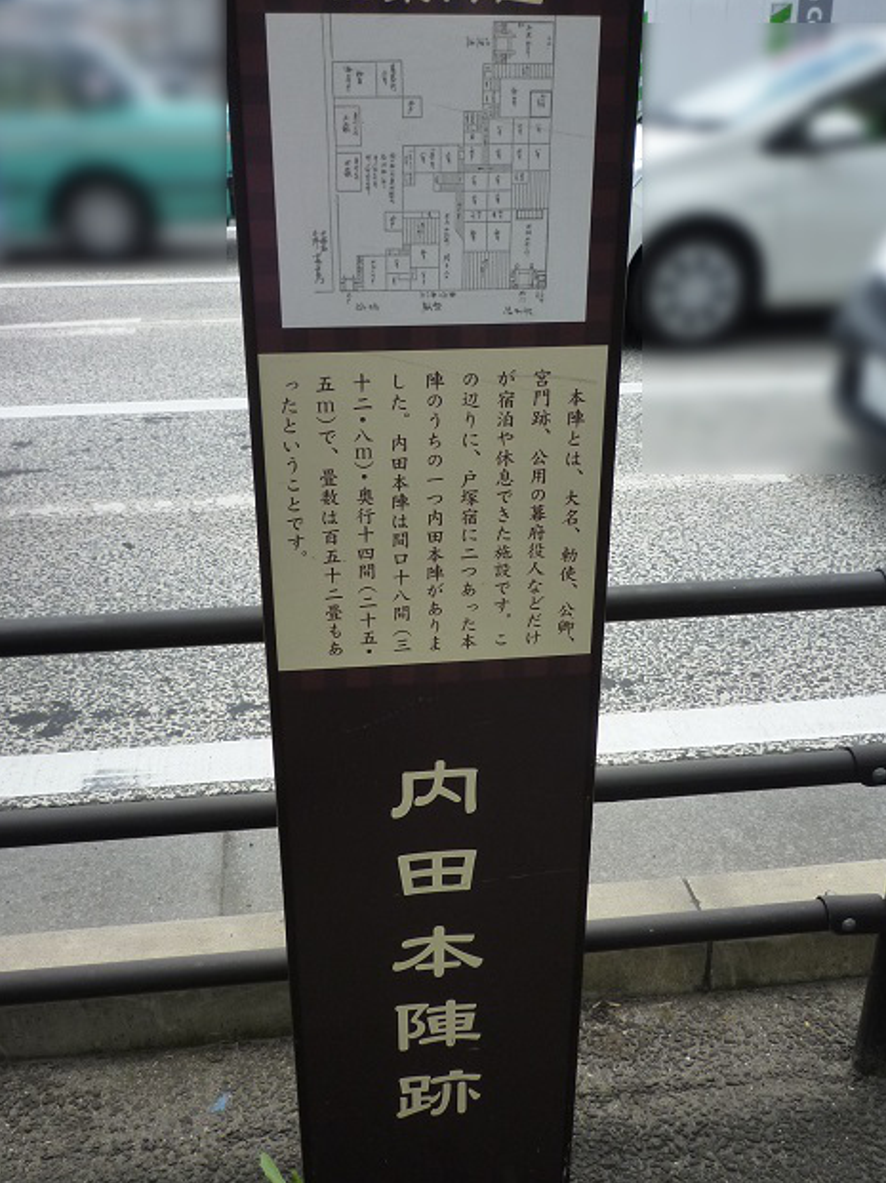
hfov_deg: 42.9
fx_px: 1127
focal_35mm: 33
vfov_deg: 55.4
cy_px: 589
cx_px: 438
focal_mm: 4.4
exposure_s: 1/640
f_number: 3.2
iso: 125
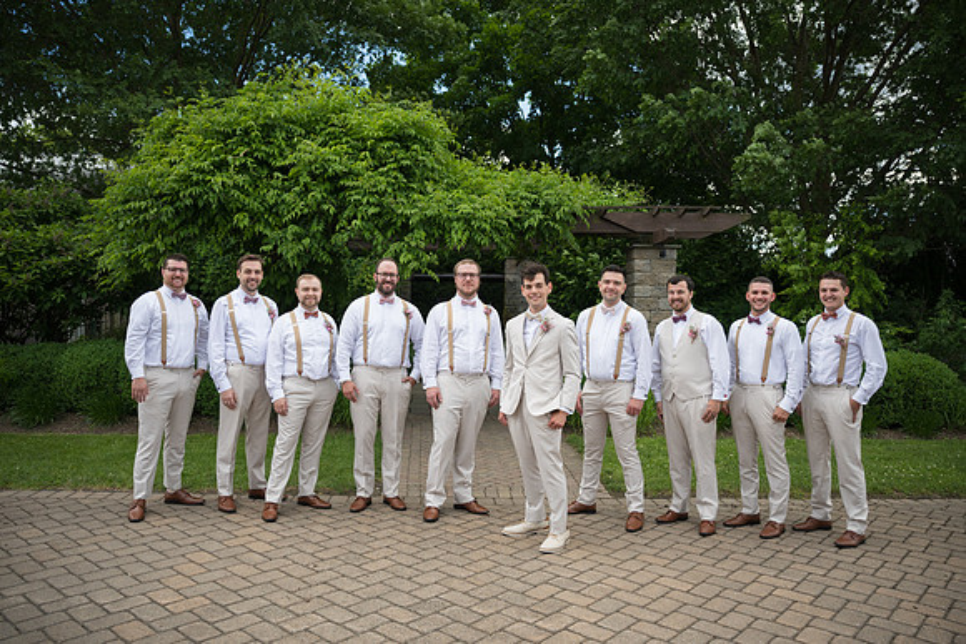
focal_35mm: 28
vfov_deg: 47.2
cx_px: 483
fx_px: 738
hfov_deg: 66.4
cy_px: 322
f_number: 2.8
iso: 140
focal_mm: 27.5
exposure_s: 1/1000
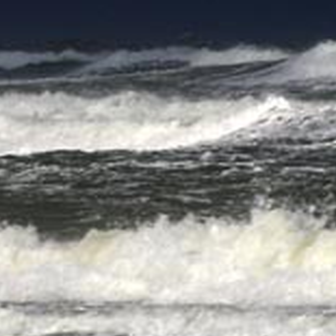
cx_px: 76
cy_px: 109
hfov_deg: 1.5
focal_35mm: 1149
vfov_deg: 1.5
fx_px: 12618
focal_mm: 200
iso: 400
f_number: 14
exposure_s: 1/400
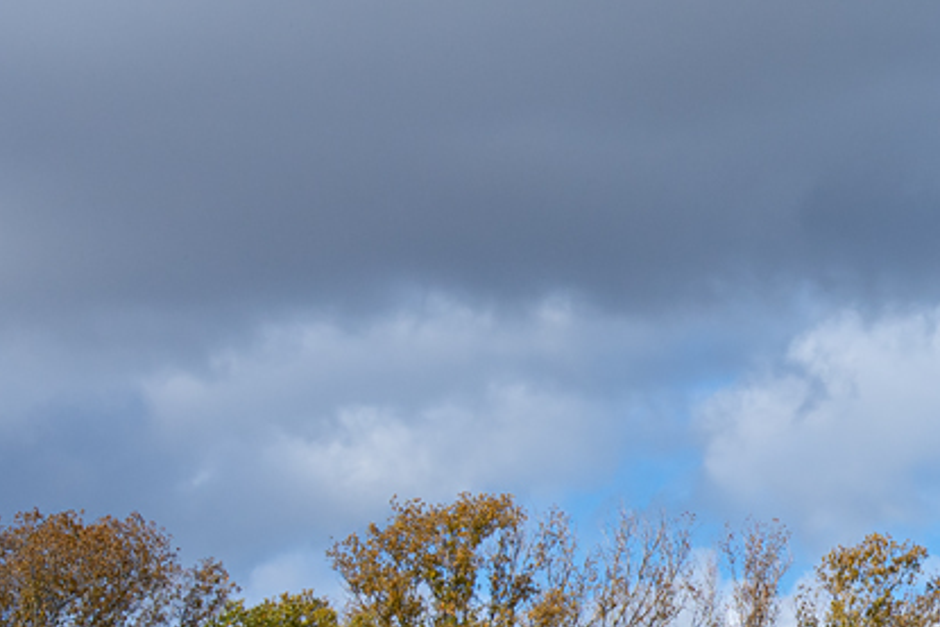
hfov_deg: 14.7
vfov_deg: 10.1
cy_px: 607
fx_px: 3512
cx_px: 1162
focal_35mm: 134
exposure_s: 1/1250
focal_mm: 31
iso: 200
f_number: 8
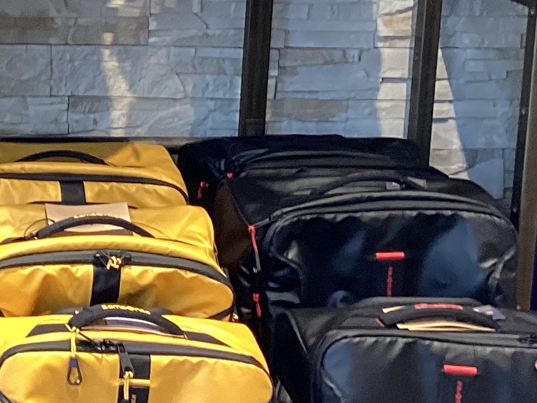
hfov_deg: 15.8
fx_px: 1815
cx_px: -199
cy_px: -4
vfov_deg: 12.5
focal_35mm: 117
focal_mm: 3.3
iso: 100
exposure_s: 1/50
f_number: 2.4
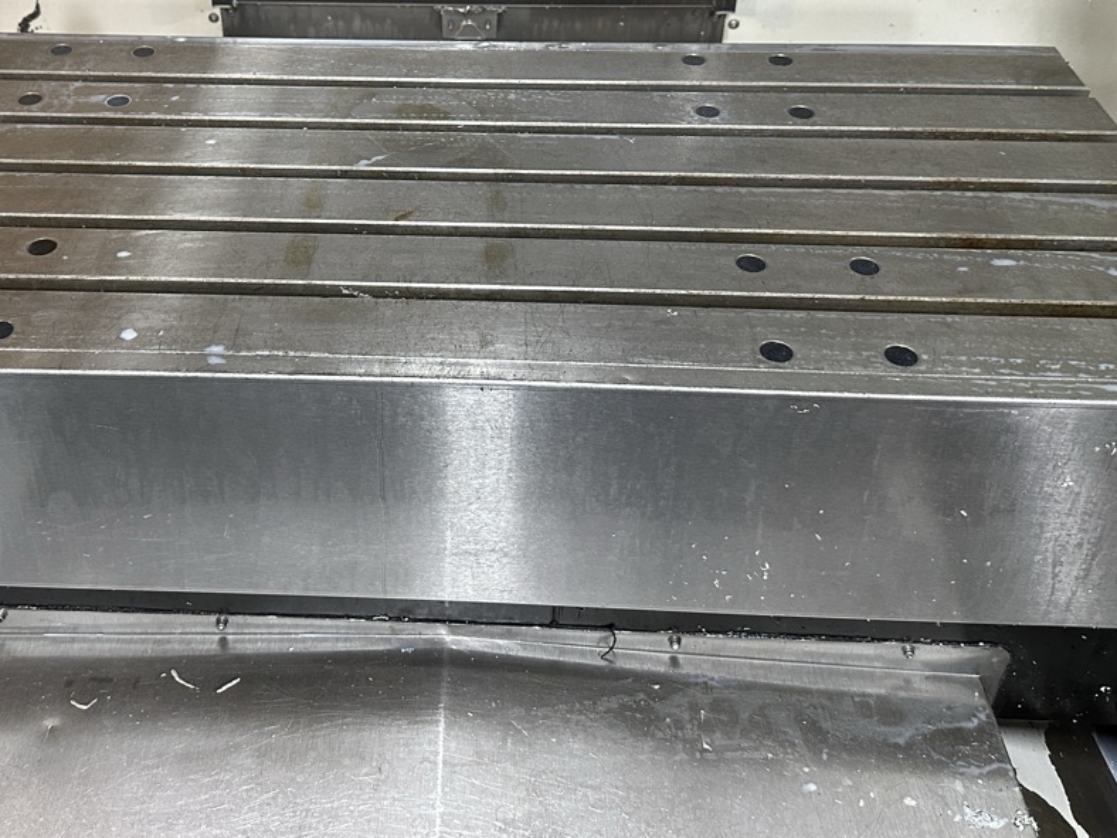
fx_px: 1258
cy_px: 199
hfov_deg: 47.3
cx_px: 397
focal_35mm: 39
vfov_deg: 35.9
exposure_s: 1/60
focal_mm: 6.86
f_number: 1.78
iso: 400
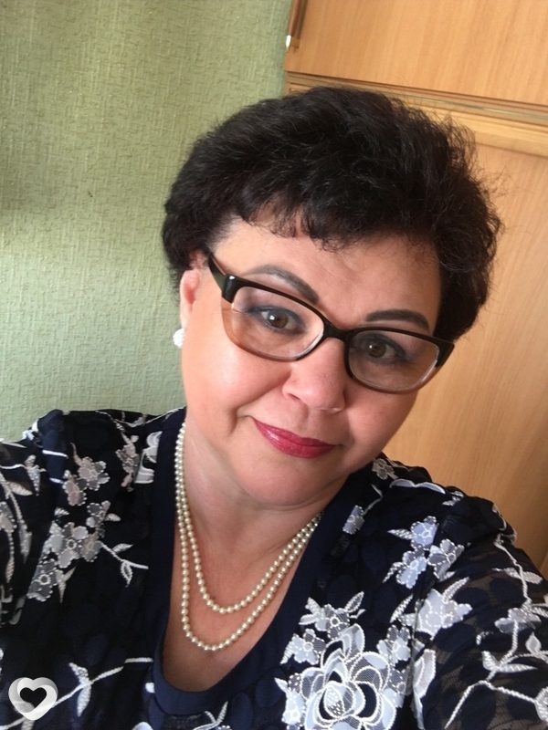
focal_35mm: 31
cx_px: 274
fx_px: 654
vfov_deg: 58.4
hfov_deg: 45.4
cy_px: 365
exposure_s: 1/20
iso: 32
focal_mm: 2.65
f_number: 2.2
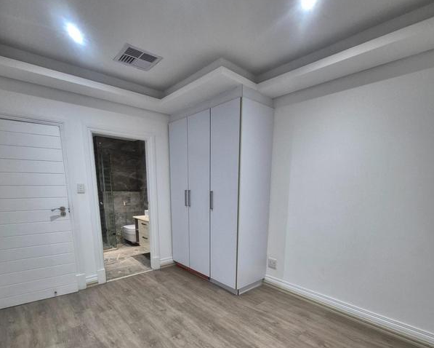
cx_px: 217
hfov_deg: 89.6
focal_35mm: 17
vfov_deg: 75.2
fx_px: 218
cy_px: 224
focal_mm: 1.74
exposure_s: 1/50
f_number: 2.2
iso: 250
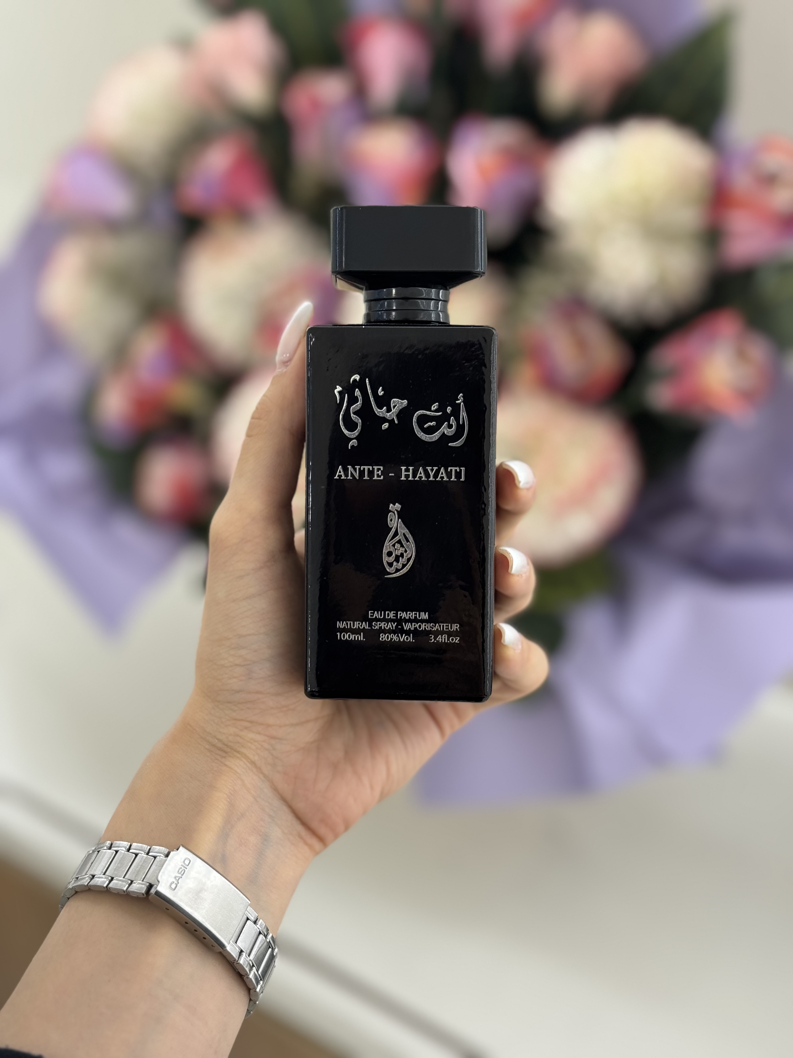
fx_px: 1466
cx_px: 396
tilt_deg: -34.5
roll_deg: -0.2
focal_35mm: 48
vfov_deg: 39.7
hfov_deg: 30.3
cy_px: 529
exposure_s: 1/121
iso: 50
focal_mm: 6.76
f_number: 1.78
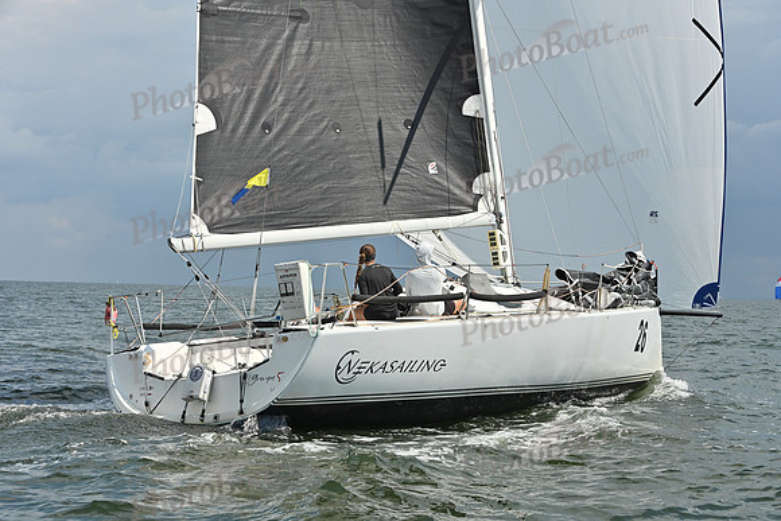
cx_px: 390
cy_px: 260
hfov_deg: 28.8
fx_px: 1519
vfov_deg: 19.5
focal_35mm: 70
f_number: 9
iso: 320
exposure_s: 1/1250
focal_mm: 70
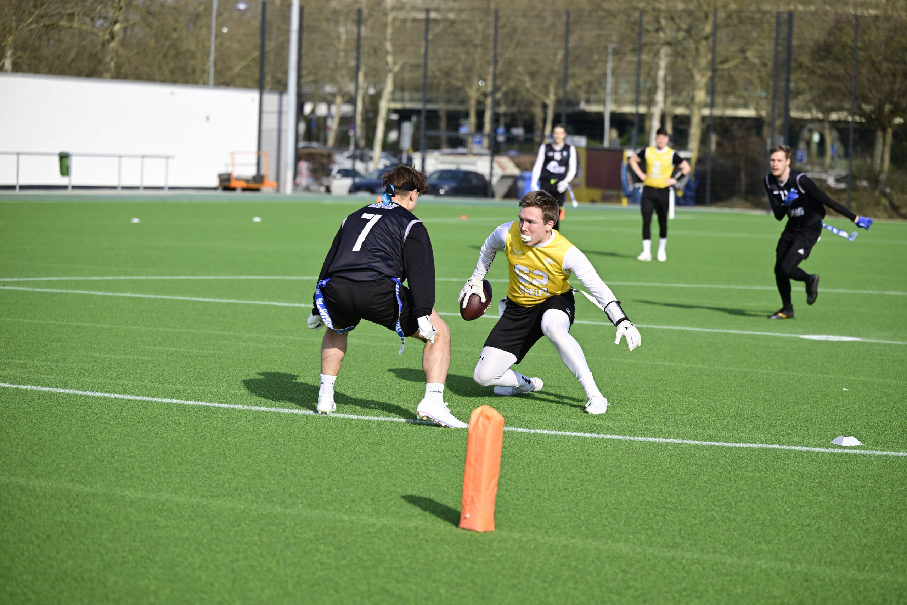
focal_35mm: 110
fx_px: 2771
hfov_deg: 18.6
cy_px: 302
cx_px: 454
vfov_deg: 12.5
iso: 100
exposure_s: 1/1600
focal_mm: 110
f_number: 3.2
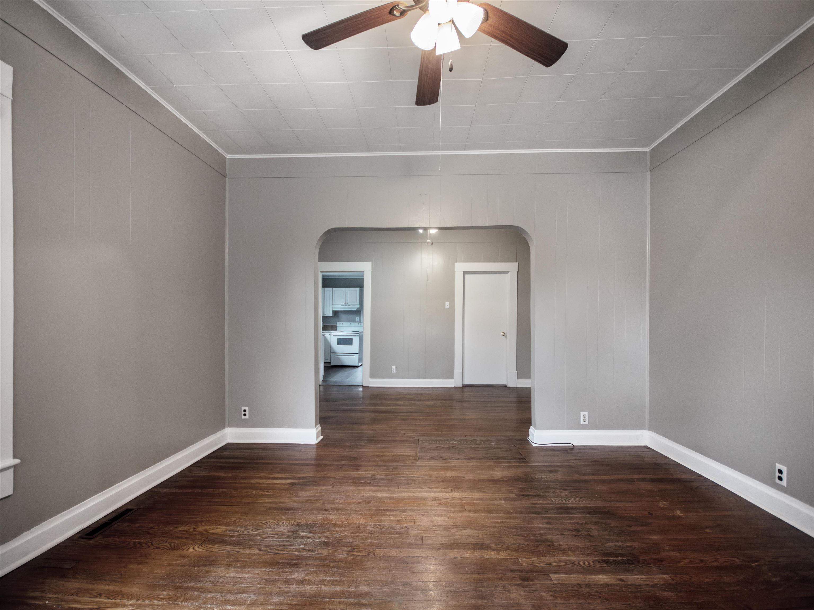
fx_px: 329
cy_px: 305
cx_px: 407
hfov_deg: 102.1
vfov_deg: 85.7
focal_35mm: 14
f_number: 2.9
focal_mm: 7
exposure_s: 1/125
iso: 800
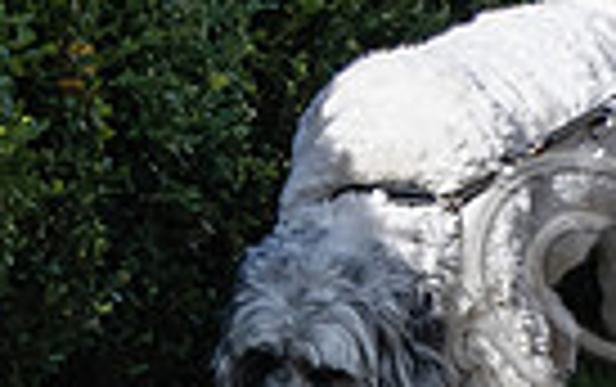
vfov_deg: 0.6
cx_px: -831
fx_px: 39635
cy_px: -619
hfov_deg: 0.9
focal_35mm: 2358
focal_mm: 200
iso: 400
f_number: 2.8
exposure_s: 1/4000
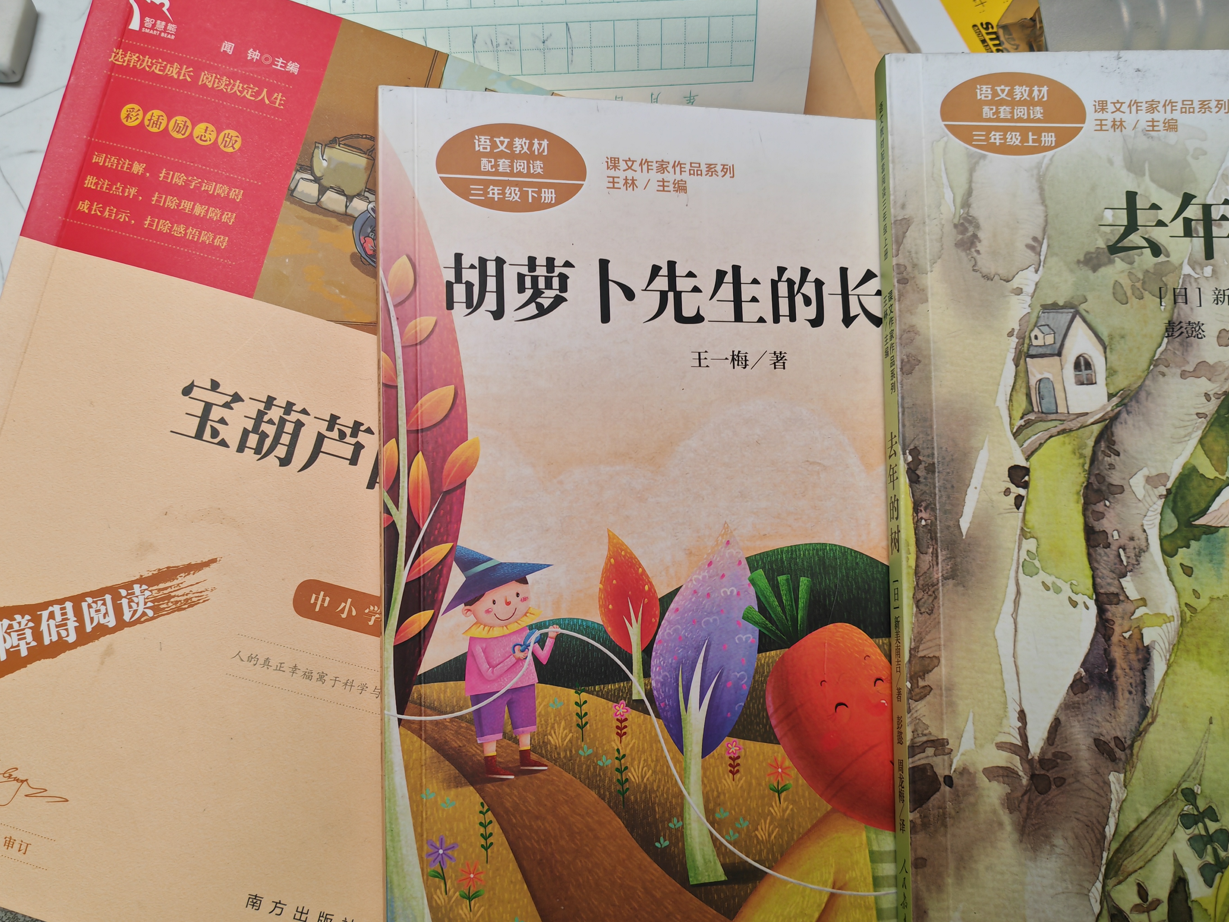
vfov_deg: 45.4
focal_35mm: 31
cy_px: 487
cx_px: 574
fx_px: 1101
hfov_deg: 58.3
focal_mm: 5.52
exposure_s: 1/89
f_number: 1.9
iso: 80
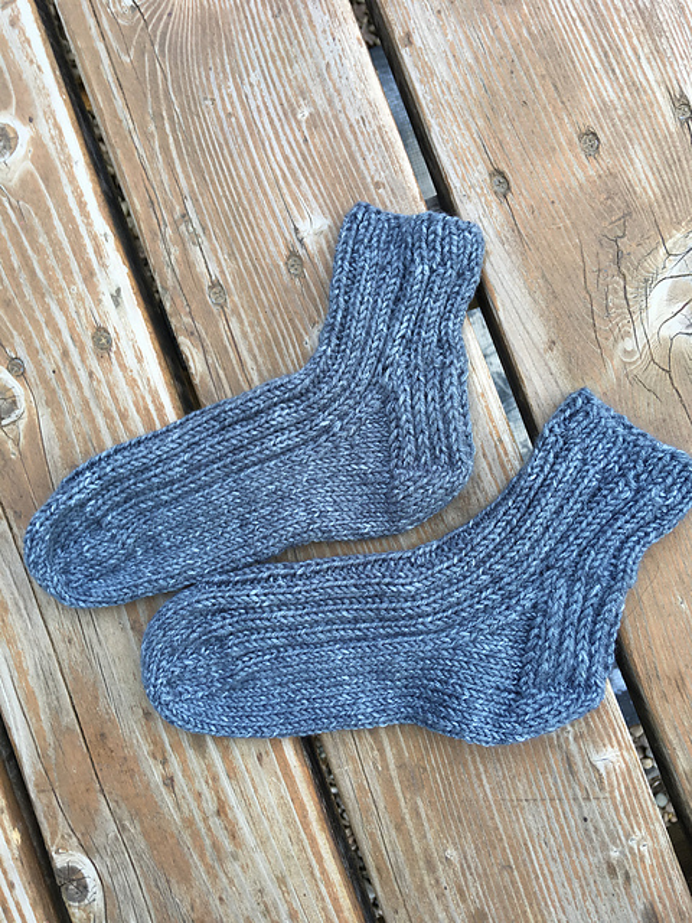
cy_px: 462
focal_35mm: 29
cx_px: 346
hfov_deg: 48.2
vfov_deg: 61.7
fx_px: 773
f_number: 2.2
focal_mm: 4.15
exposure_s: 1/120
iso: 32
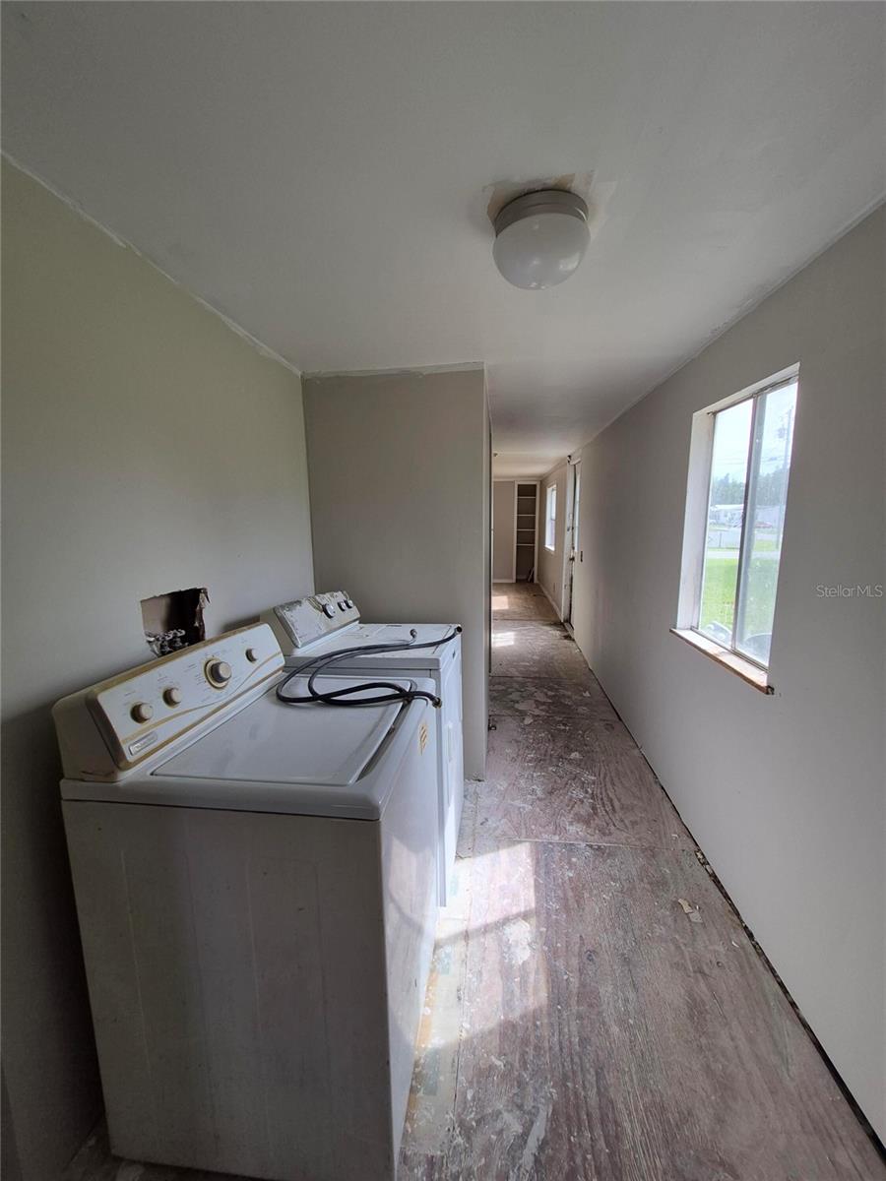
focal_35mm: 13
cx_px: 443
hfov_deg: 89.9
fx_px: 444
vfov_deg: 106.2
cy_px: 590
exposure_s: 1/140
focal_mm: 1.74
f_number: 2.2
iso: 40
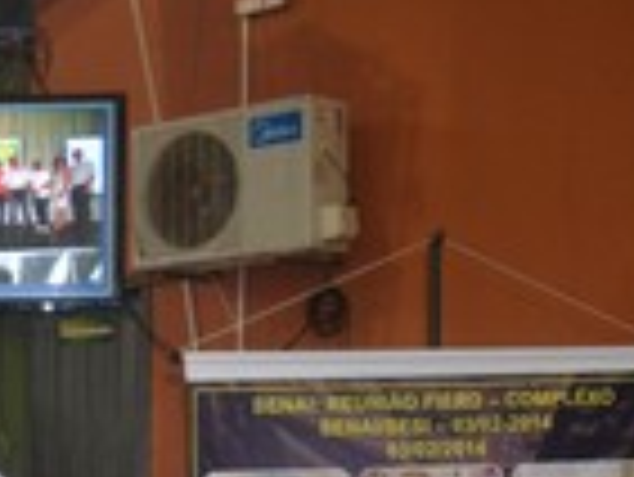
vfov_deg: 14.2
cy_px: 590
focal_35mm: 101
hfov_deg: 17.9
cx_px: -229
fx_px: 1851
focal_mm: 22
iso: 1000
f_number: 3.8
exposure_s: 1/60
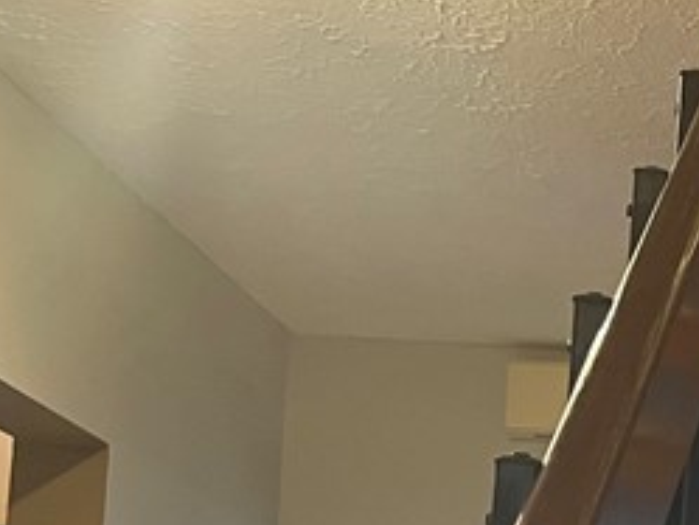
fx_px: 2162
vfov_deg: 13.3
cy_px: 713
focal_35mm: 107
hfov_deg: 14.9
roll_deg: -1.1
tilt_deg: +5.8
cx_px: 1404
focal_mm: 5.1
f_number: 1.6
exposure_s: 1/60
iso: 125
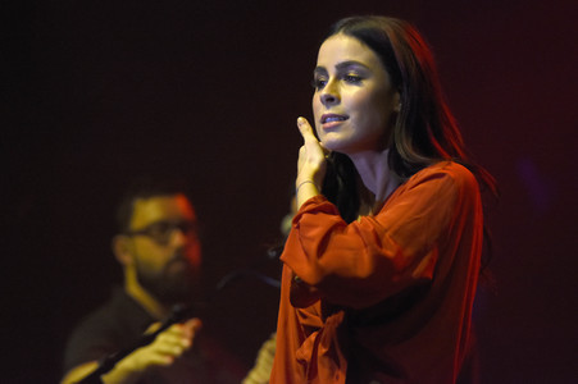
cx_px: 289
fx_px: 4813
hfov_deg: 6.9
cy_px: 192
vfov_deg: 4.6
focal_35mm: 300
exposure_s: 1/320
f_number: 3.5
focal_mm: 200
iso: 1600
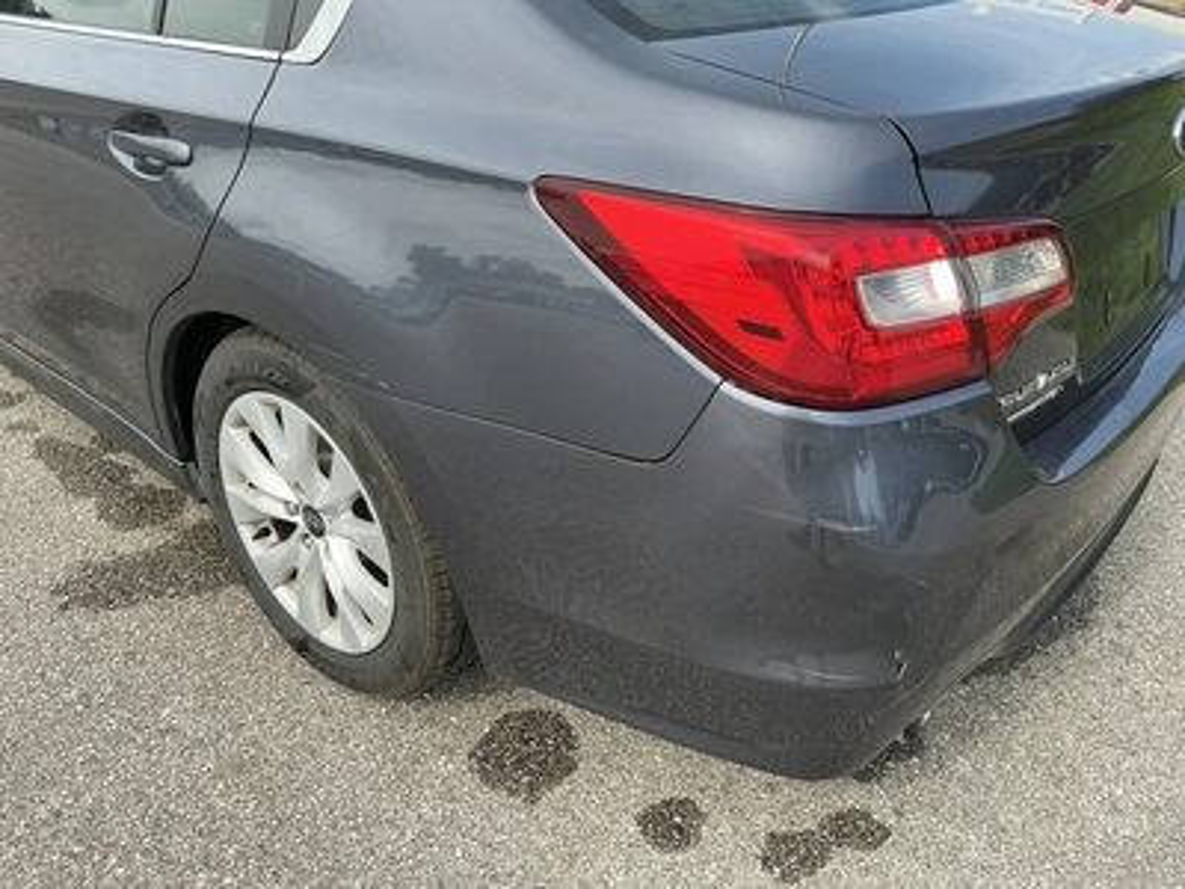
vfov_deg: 49.7
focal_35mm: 28
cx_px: 592
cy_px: 444
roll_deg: +1.3
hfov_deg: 63.4
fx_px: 959
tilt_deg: -31.8
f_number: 1.8
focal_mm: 3
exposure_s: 1/519
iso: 25
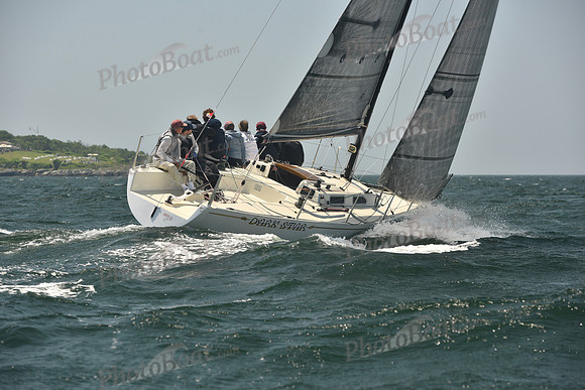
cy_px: 195
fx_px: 2113
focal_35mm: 130
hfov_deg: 15.8
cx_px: 292
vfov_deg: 10.6
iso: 250
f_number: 5.6
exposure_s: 1/640
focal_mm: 130
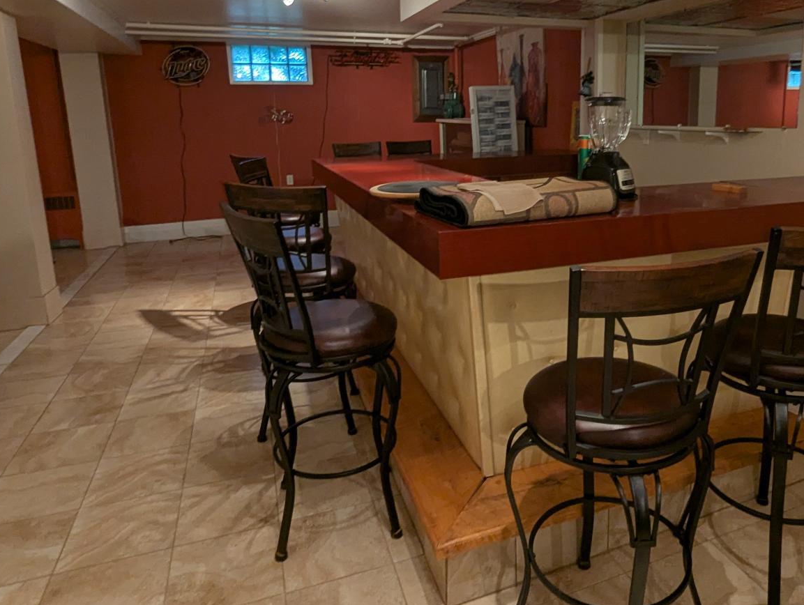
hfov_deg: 72.7
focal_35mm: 23
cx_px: 501
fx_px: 535
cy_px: 217
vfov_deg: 58.1
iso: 182
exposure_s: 1/30
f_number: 2.2
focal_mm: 1.95
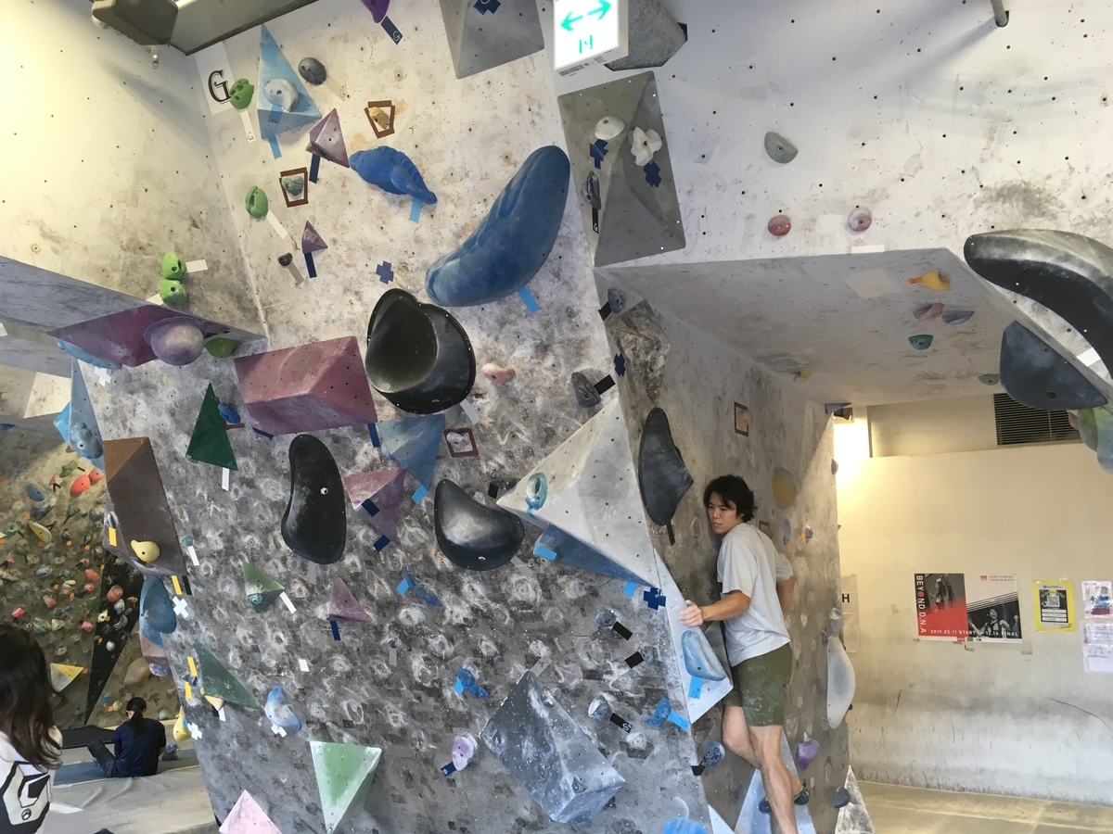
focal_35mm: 29
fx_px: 932
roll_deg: -1.0
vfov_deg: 48.2
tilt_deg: +10.2
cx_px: 556
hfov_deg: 61.7
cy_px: 417
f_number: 2.2
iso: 64
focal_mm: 4.15
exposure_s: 1/30
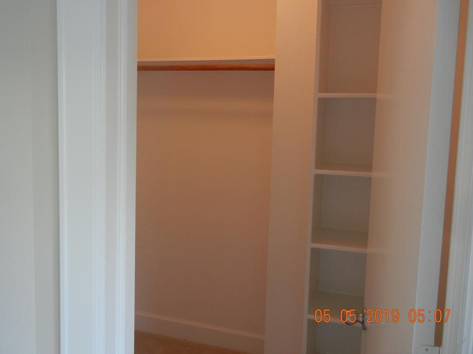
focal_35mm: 35
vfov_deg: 40.6
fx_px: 478
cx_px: 208
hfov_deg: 52.5
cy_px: 152
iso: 242
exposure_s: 1/30
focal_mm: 5.4
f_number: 3.5
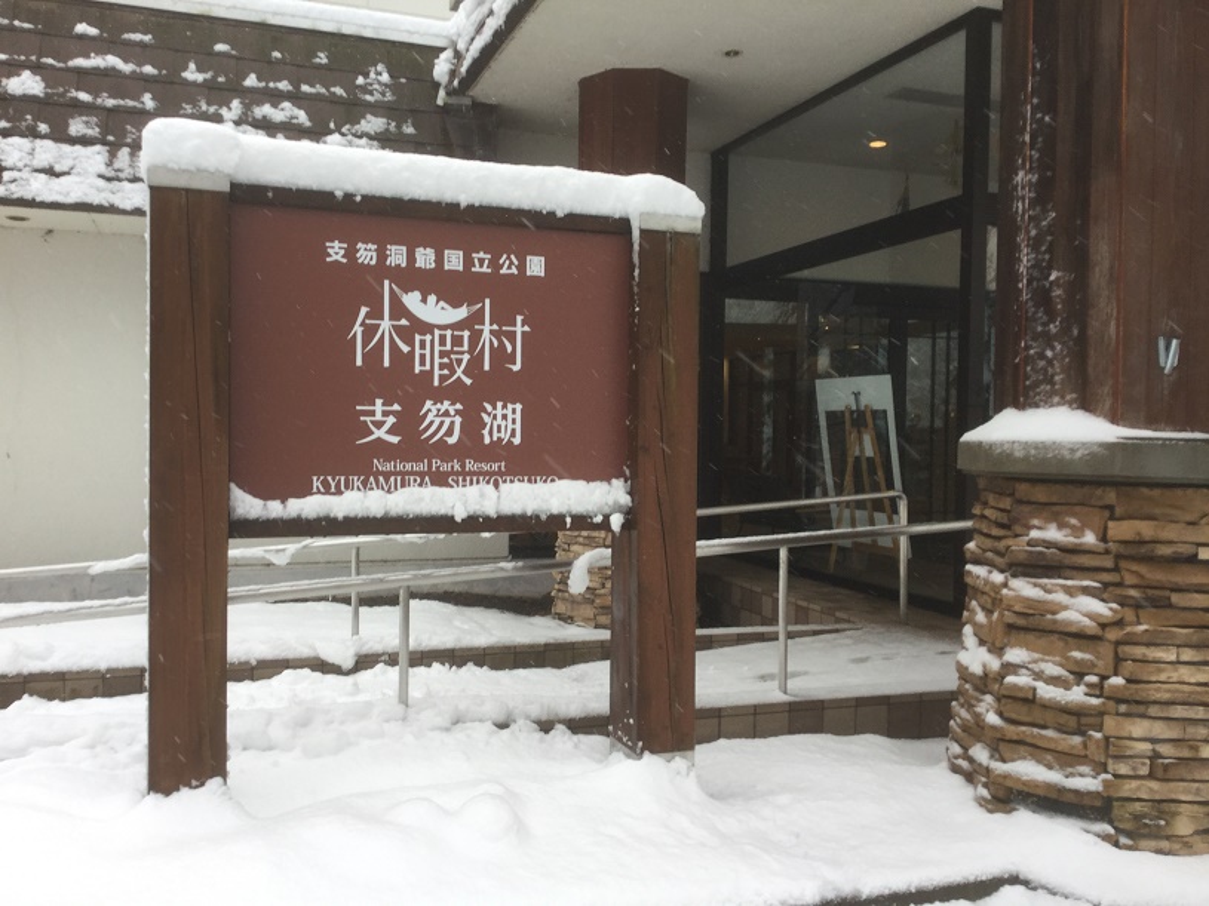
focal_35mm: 31
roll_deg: -1.4
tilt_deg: -2.5
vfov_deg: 45.4
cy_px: 453
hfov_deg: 58.4
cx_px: 604
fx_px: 1083
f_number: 2.4
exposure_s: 1/120
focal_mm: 3.3
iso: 25
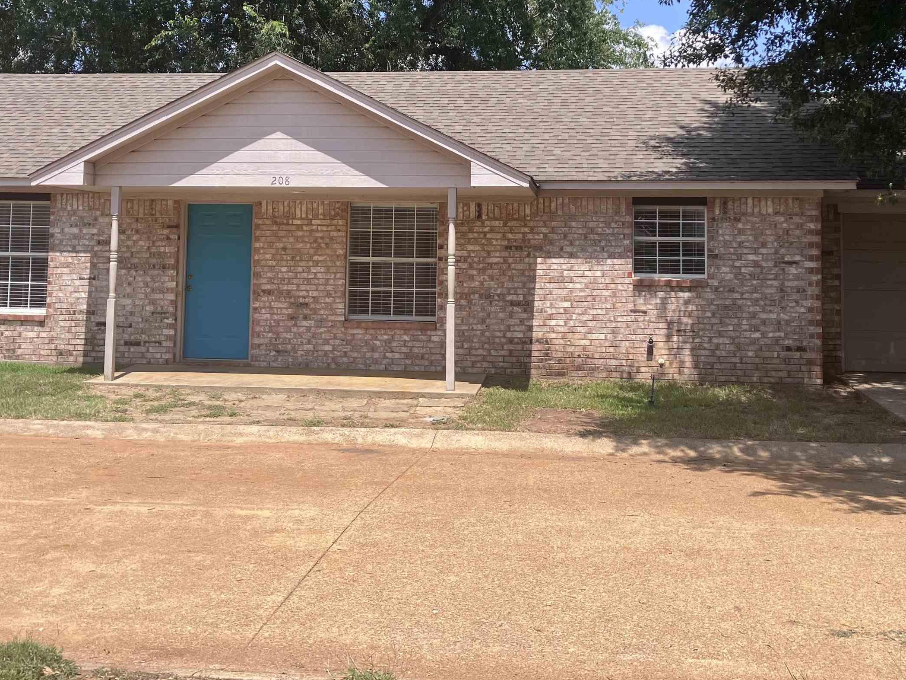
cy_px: 184
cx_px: 450
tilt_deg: +2.8
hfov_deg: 45.8
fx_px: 1073
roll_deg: -1.1
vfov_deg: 34.5
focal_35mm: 41
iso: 32
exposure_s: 1/1389
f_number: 1.8
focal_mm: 3.99
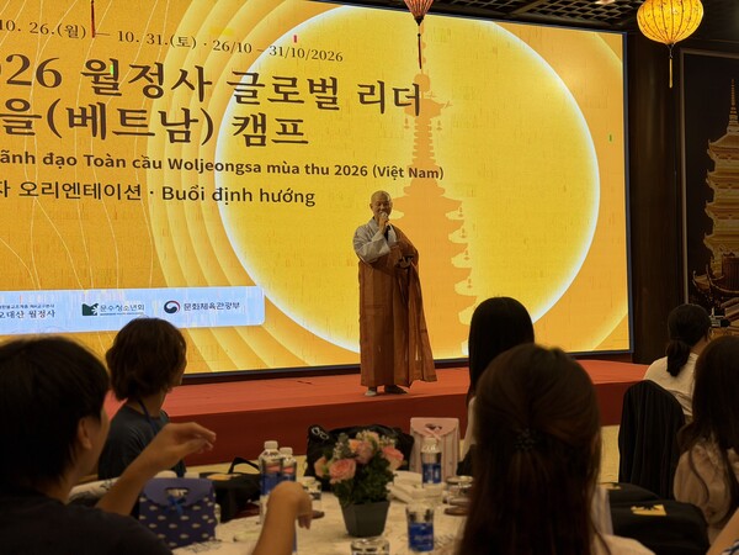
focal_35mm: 48
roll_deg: +1.0
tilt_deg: -0.1
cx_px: 370
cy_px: 278
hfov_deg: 39.7
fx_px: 1025
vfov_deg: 30.3
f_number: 1.78
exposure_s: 1/100
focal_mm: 6.76
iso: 50
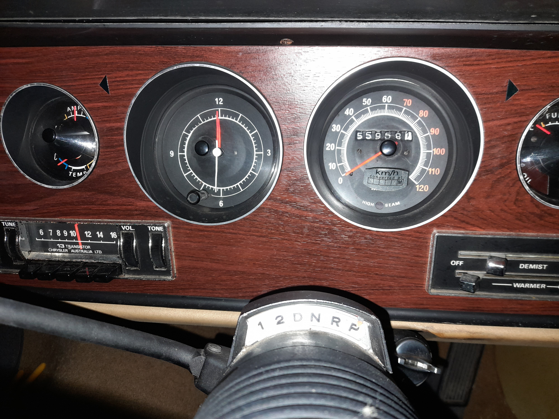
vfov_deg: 54.9
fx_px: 404
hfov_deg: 69.4
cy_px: 210
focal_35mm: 25
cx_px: 280
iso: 160
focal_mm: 4.6
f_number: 2
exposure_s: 1/50
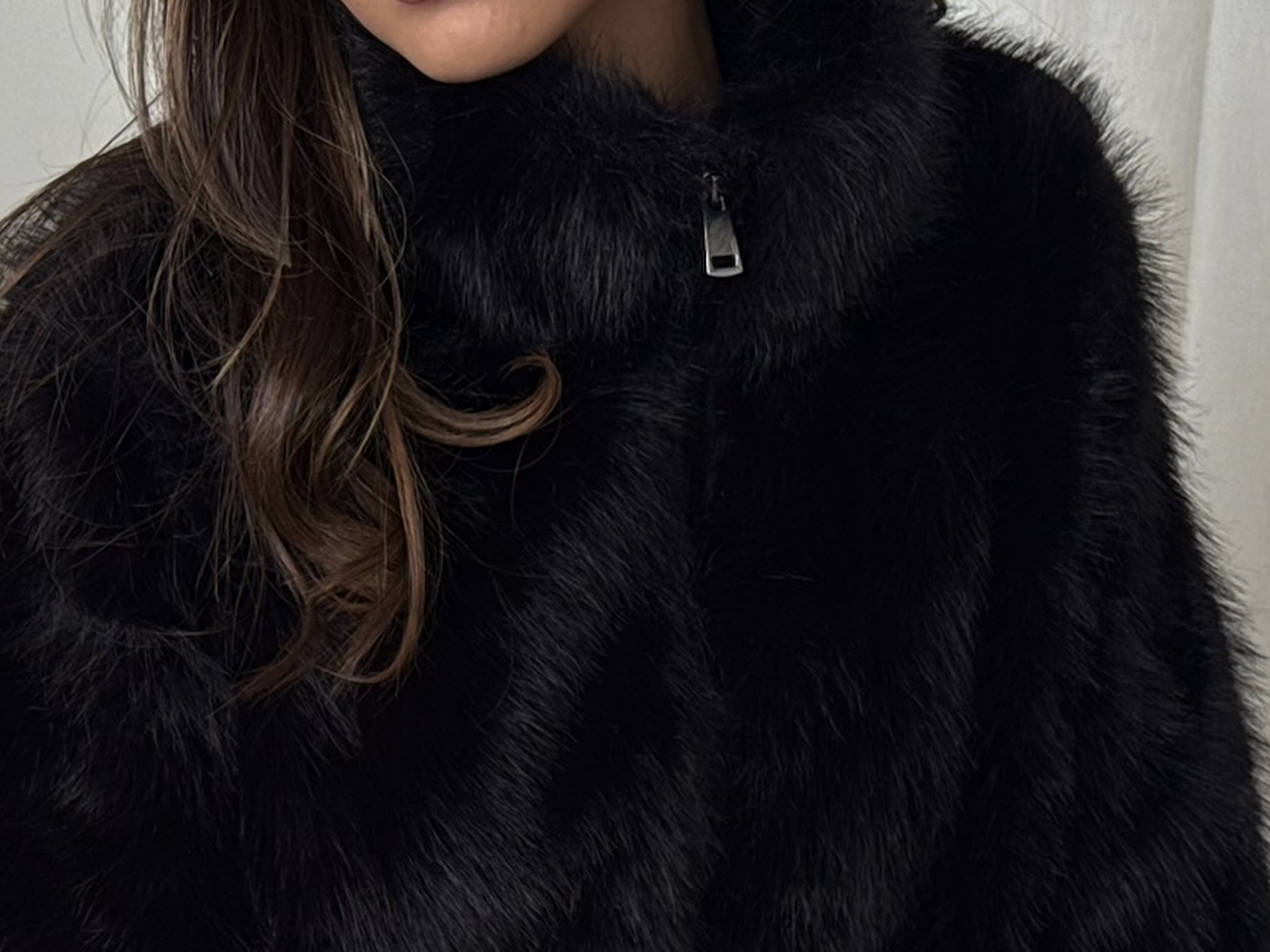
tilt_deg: -13.3
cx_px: 376
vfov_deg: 12.6
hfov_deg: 16.8
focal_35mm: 117
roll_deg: -1.6
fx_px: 4293
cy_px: 867
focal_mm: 6.76
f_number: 1.78
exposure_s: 1/181
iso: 64
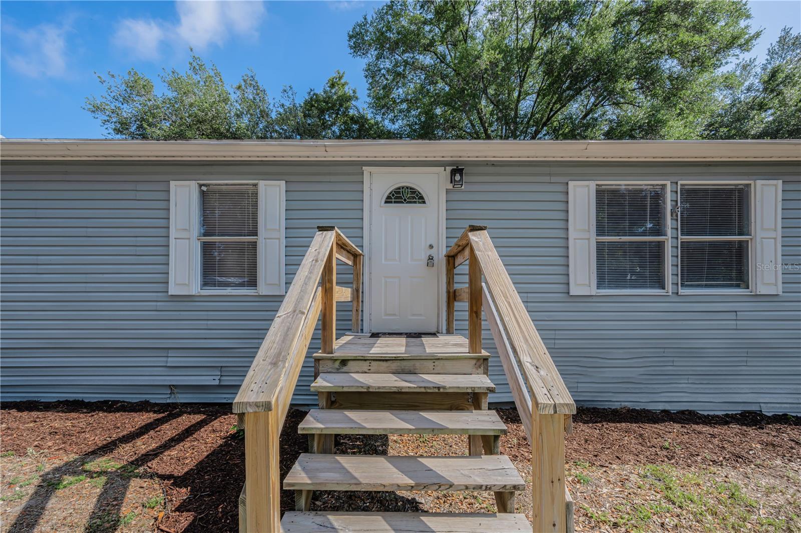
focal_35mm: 14
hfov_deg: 104.3
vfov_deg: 81.2
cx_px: 400
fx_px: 311
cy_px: 266
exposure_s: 1/125
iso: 100
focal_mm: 14
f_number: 13
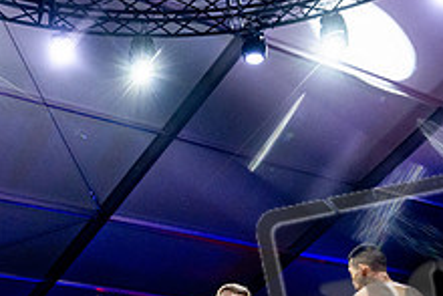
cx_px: 236
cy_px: 243
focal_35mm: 68
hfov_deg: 29.6
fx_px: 837
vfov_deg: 19.8
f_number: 2.8
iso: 3200
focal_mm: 24
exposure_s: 1/1250
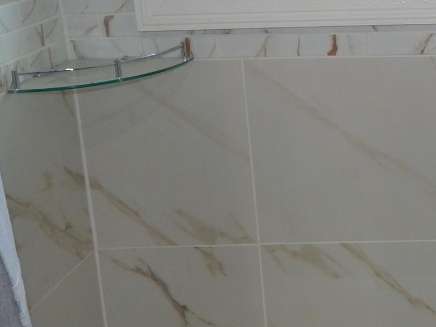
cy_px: 92
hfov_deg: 24.9
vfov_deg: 20.9
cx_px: 531
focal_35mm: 70
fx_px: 882
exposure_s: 1/50
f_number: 3.1
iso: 125
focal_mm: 4.5
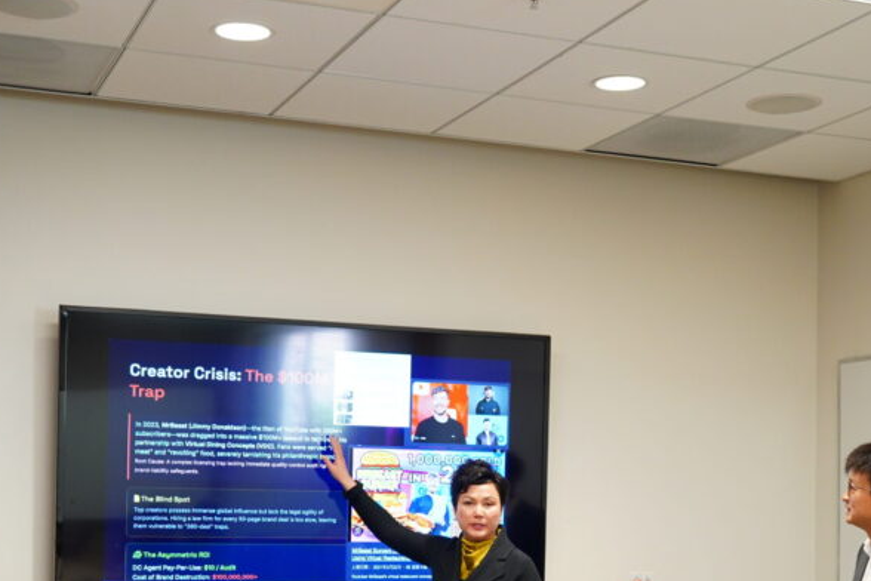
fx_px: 1476
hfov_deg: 32.9
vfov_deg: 21.9
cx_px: 452
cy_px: 488
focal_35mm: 61
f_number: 5.6
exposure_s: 1/40
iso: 1600
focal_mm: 35
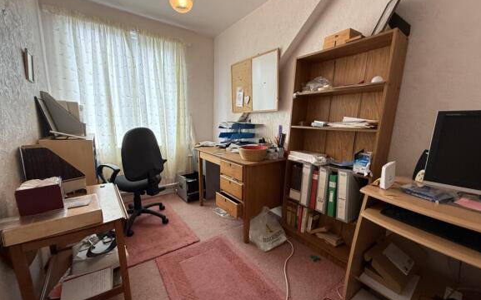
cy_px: 158
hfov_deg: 101.5
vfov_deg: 74.7
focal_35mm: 15
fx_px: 197
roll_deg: -1.3
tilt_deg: -10.8
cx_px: 242
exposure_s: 1/50
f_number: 2.2
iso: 200
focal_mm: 2.22
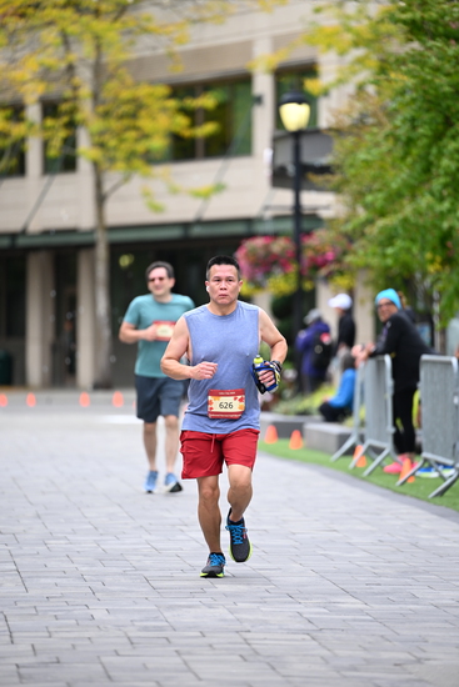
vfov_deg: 10.3
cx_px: 230
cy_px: 344
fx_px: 3822
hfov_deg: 6.9
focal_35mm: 200
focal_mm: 200
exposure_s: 1/2000
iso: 640
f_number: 2.8
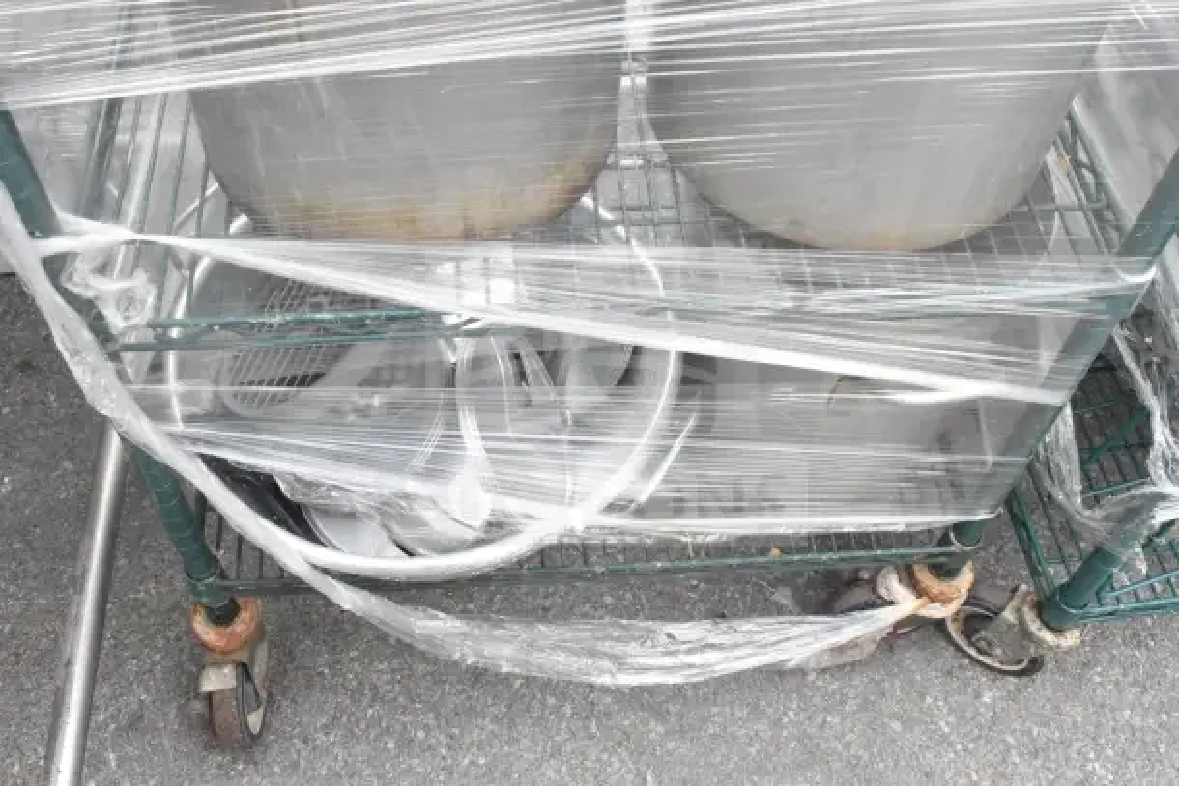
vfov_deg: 36.9
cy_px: 393
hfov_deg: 53.1
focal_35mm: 36
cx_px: 590
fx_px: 1179
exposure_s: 1/800
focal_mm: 24
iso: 6400
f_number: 14
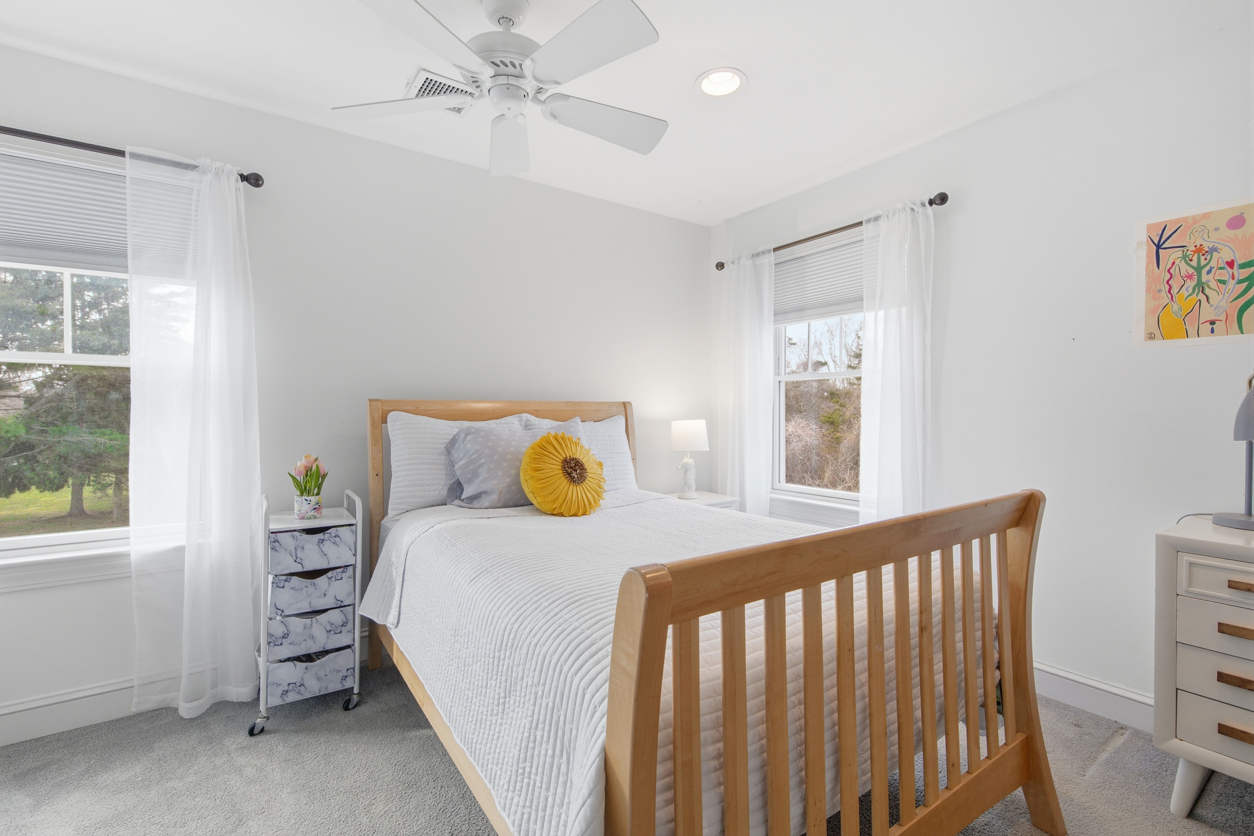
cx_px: 627
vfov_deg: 73.7
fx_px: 557
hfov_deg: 96.7
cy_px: 418
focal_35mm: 16
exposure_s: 1/400
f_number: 8
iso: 400
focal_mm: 16
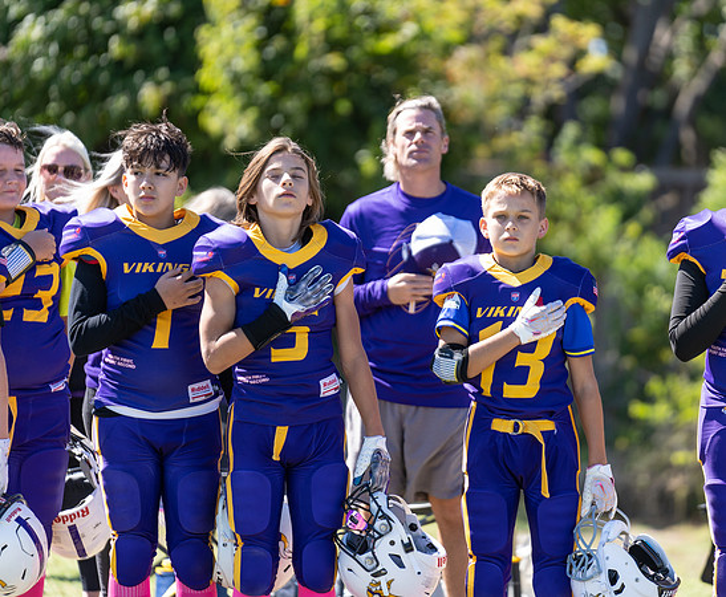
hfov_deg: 7.0
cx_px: 406
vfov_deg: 5.8
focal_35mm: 271
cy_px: 244
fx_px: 5898
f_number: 2.8
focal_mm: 200
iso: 80
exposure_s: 1/640
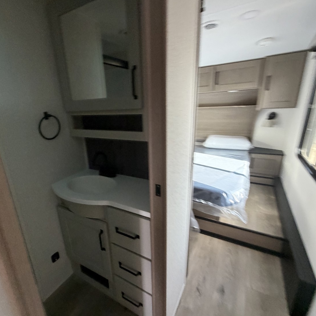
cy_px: 167
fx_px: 186
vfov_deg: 80.6
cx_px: 132
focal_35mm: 18
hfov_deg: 80.1
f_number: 2.2
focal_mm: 2.22
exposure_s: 1/60
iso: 320
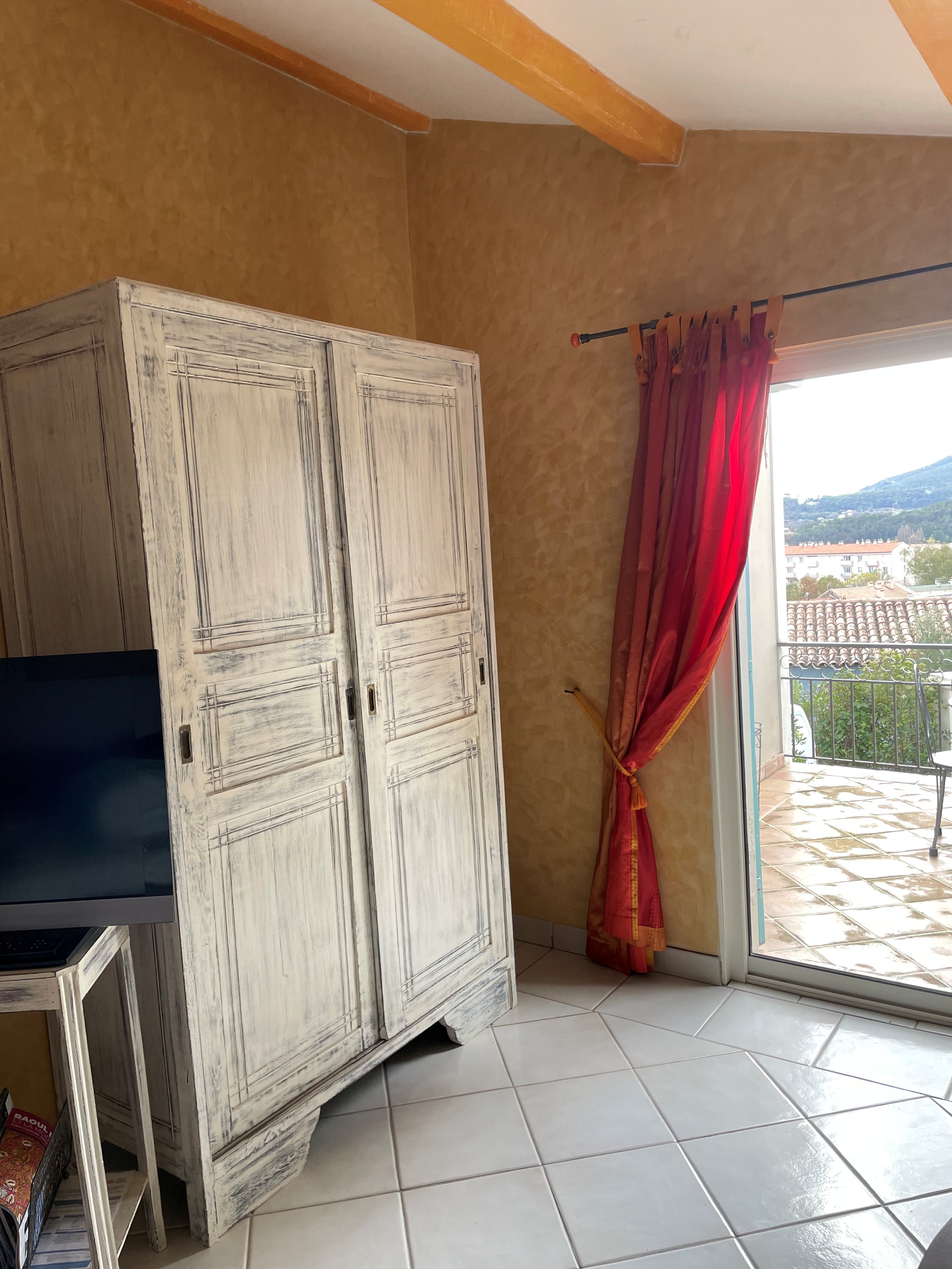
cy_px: 634
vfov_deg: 67.3
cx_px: 476
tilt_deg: -5.3
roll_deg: +3.3
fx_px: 953
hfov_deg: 53.1
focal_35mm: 26
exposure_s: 1/121
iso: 80
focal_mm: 4.2
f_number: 1.6
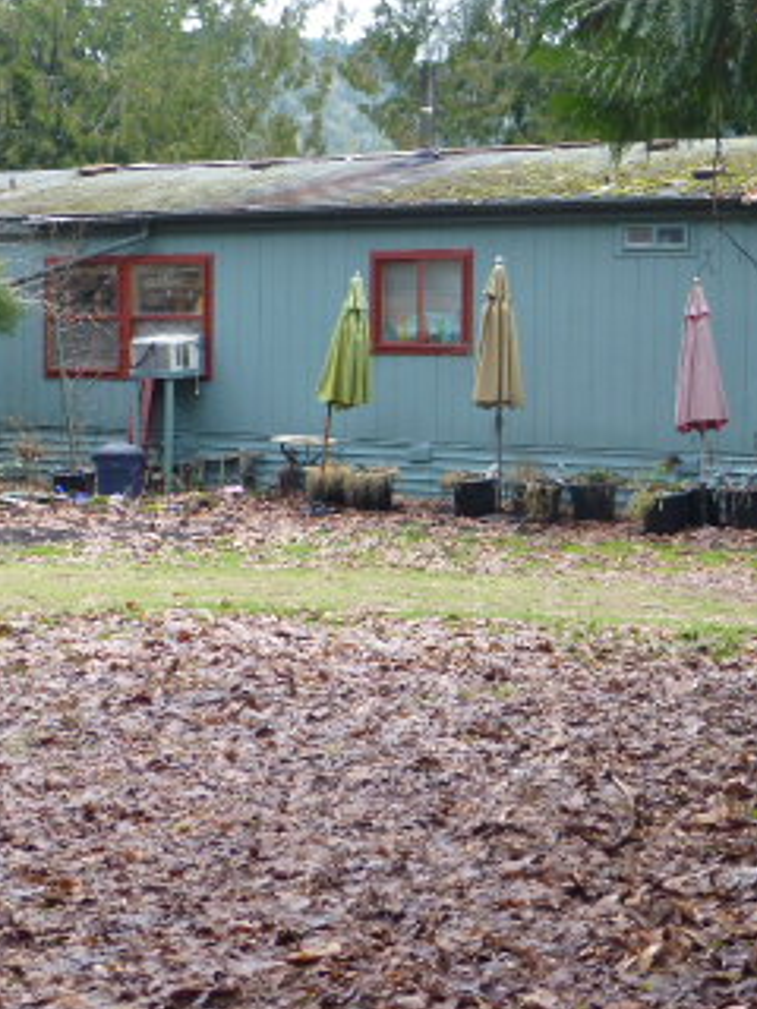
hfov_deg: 21.5
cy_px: 366
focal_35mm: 68
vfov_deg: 28.4
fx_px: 1983
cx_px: 502
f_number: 3.7
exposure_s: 1/60
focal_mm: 6.1
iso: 160
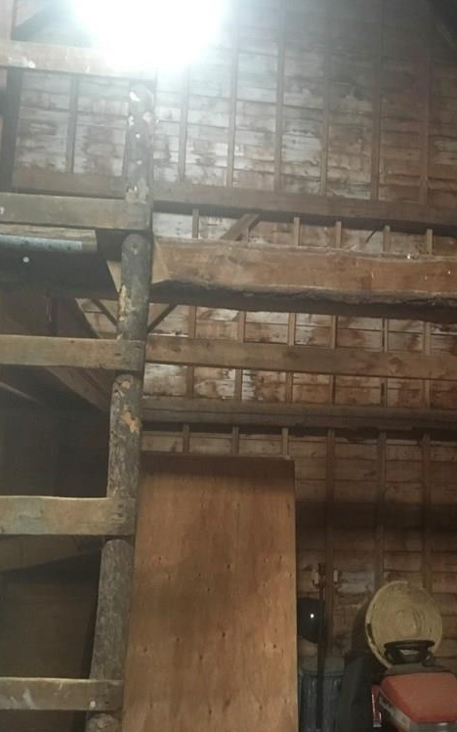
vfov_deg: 47.2
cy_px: 361
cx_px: 364
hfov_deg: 29.8
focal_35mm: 42
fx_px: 837
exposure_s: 1/15
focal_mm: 4.15
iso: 320
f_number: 2.2
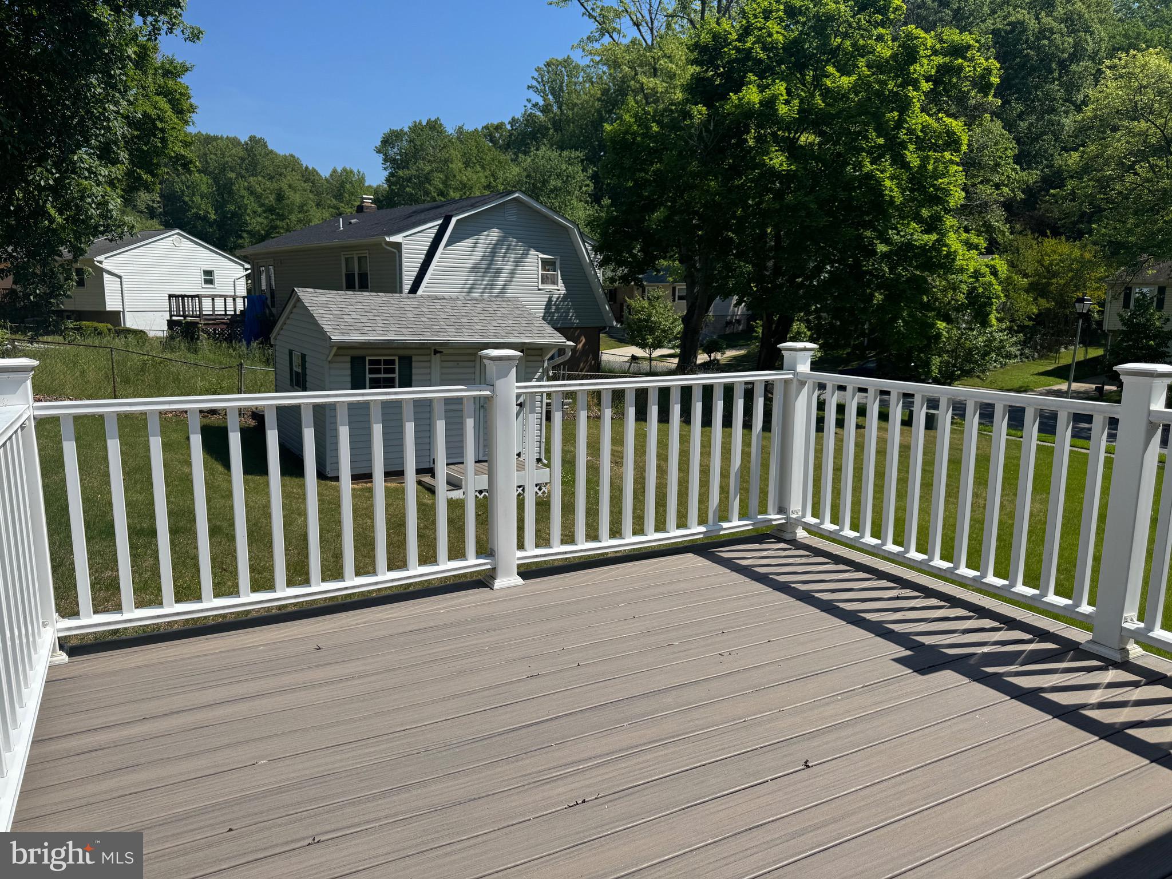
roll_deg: -0.1
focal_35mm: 24
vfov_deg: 56.8
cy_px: 440
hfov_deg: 71.6
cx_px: 586
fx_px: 813
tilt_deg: -9.0
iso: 80
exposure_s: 1/5814
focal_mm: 6.76
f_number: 1.78
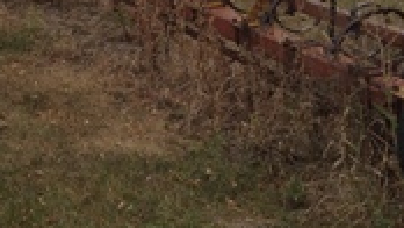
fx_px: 1275
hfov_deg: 17.2
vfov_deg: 9.9
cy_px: -91
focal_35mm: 119
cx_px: -77
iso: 80
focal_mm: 4.28
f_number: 2.4
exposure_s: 1/699
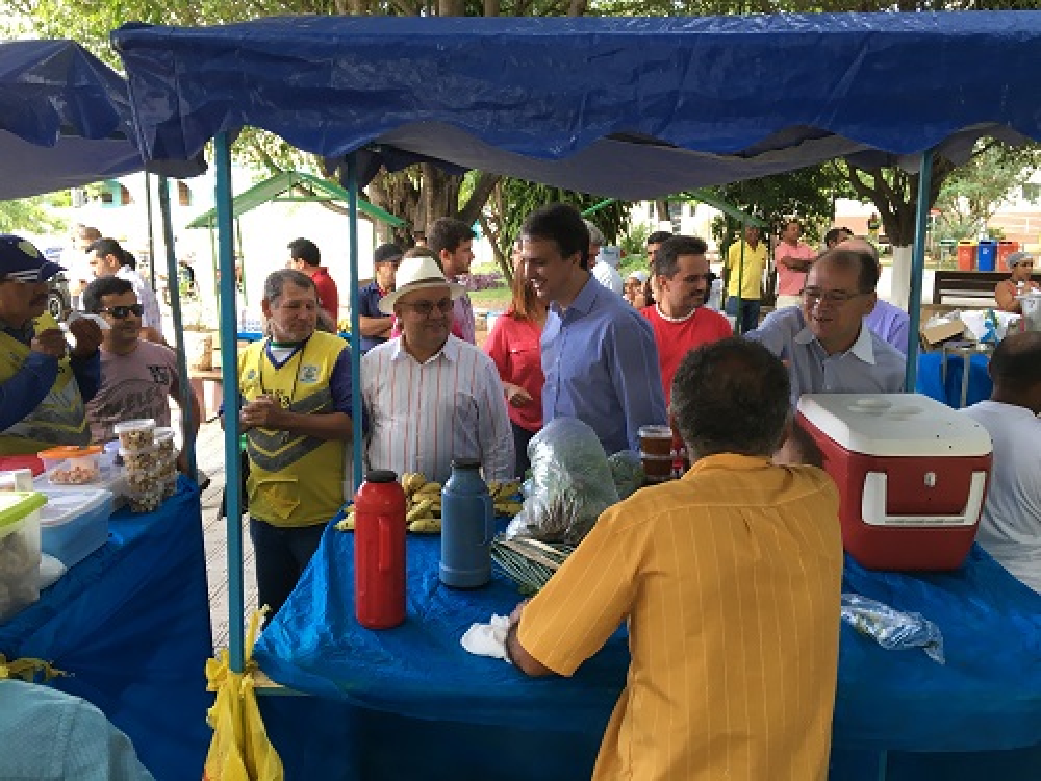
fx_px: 872
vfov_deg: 48.2
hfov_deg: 61.7
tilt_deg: -7.8
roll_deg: +1.7
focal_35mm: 29
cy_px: 390
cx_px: 520
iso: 25
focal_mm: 4.15
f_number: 2.2
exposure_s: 1/30
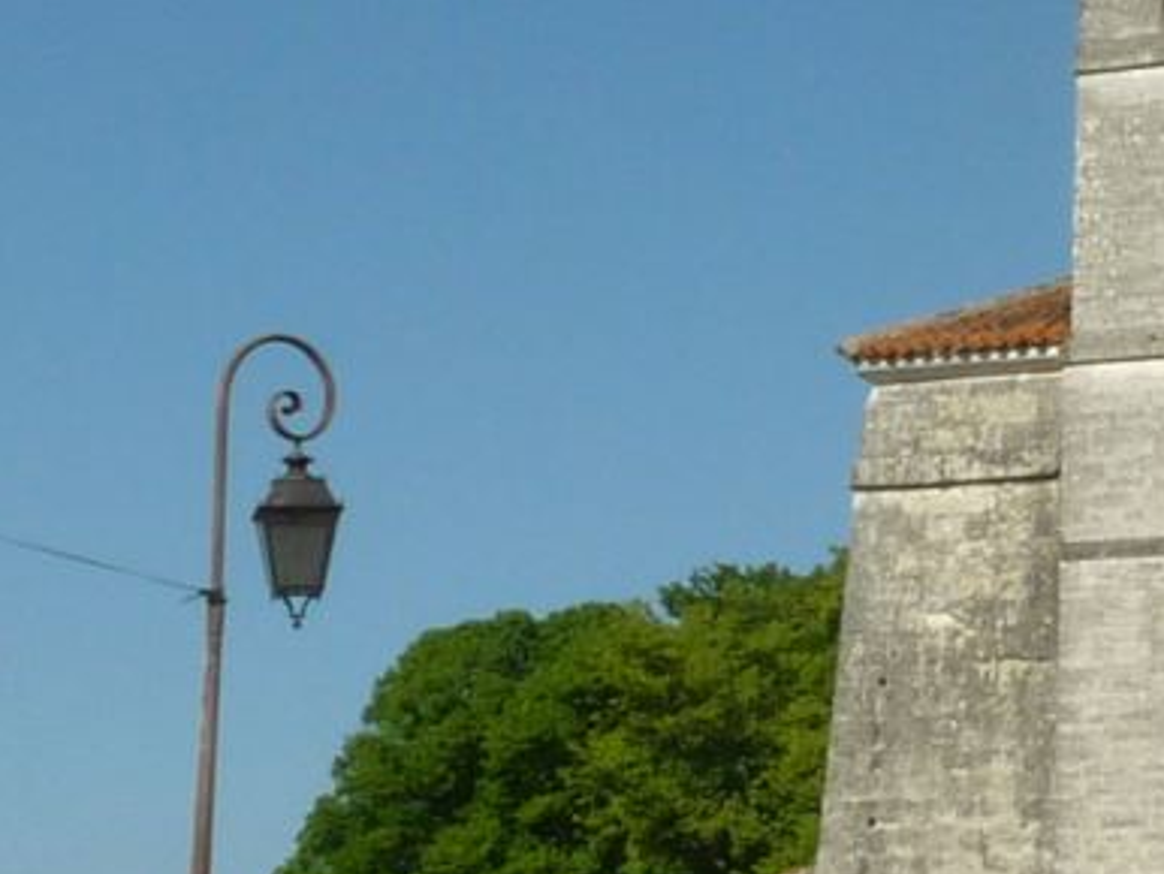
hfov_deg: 13.1
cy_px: 262
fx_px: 4879
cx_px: 1586
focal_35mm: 145
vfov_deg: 10.2
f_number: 7.1
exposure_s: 1/400
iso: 100
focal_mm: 4.8
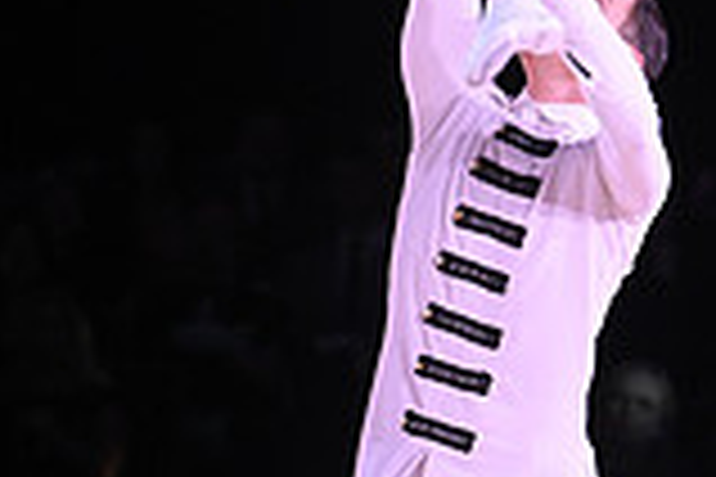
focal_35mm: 731
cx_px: 639
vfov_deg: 1.9
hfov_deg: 2.8
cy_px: -272
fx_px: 14538
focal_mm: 200
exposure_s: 1/200
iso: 1600
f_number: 4
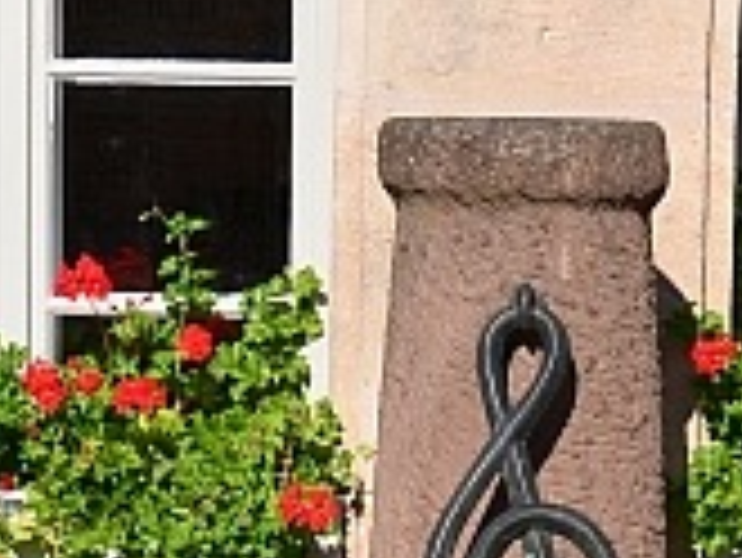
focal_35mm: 157
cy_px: 688
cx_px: 544
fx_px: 3368
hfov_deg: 12.5
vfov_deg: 9.3
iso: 100
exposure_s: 1/800
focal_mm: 18
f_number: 5.6
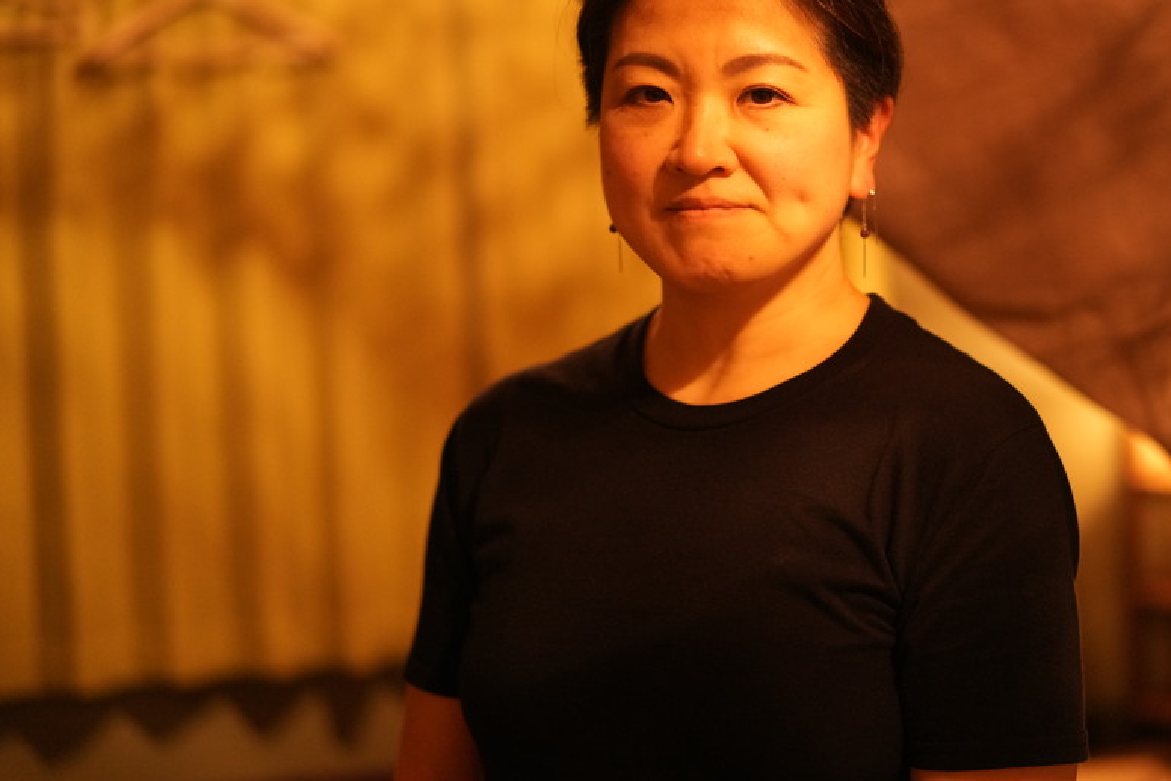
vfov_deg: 19.2
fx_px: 2310
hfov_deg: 28.3
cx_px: 733
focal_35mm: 71
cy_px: 294
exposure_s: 1/60
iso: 3200
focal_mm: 55
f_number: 1.8
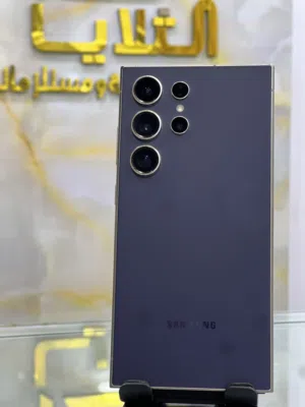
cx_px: 152
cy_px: 204
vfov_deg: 25.3
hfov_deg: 19.1
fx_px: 905
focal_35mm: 77
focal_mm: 9
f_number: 2.8
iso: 160
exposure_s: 1/33
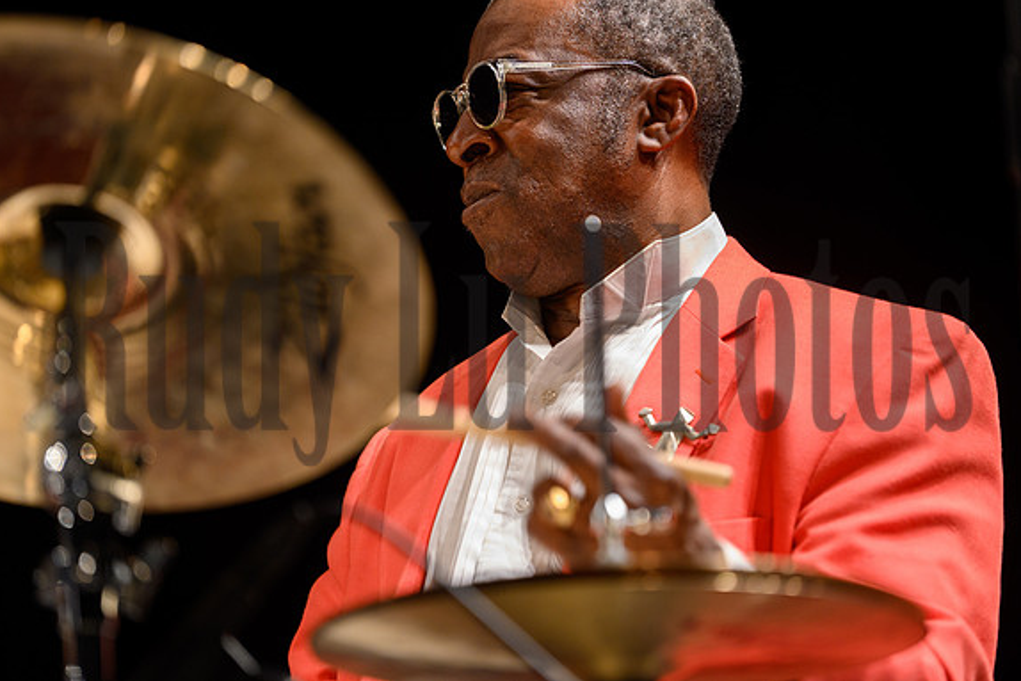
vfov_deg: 6.8
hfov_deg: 10.2
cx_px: 509
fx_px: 5730
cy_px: 340
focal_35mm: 202
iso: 1800
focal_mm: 200
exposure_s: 1/200
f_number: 3.2
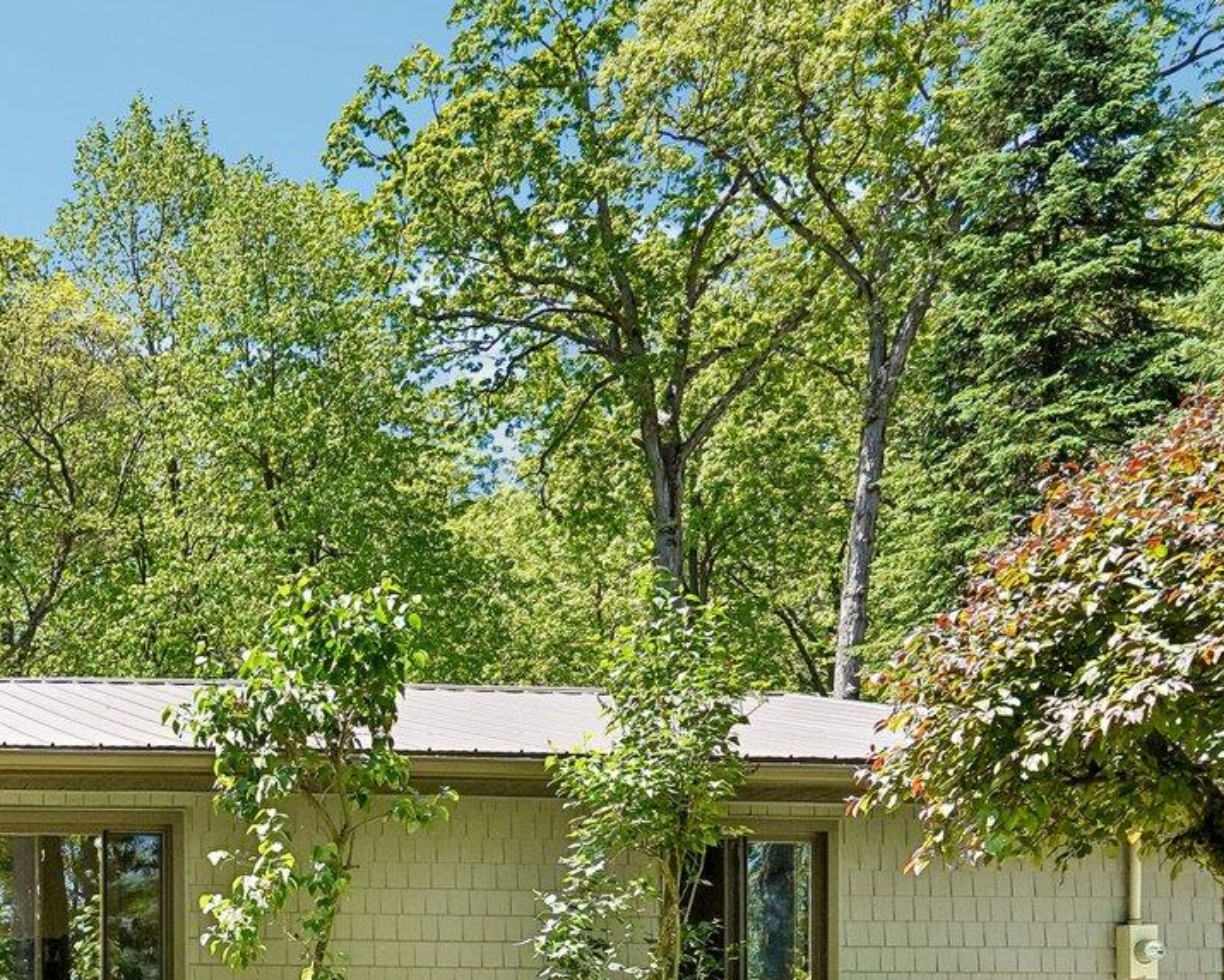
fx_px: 1558
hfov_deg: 34.3
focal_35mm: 43
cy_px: 1145
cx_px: -252
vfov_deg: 30.2
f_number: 8
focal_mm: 16
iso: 400
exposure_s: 1/400
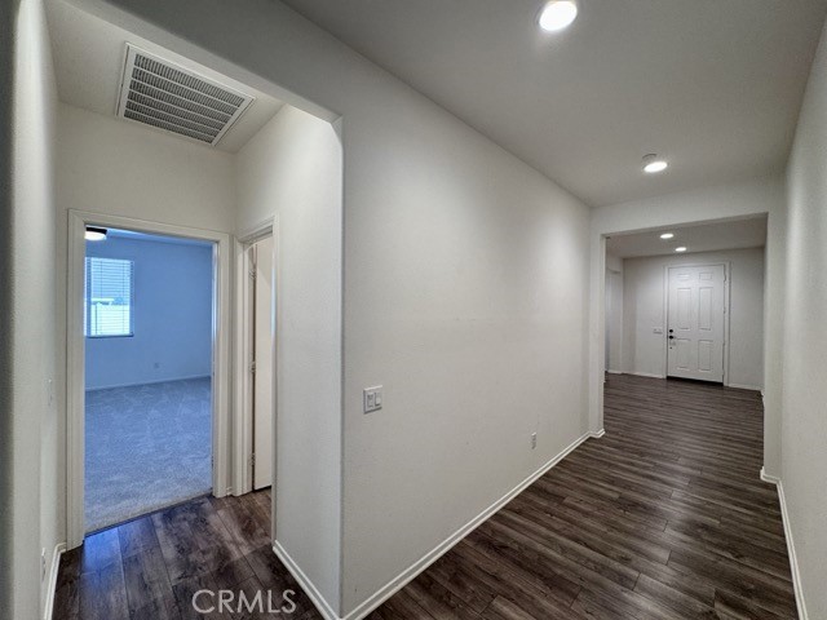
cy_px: 310
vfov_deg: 85.7
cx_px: 414
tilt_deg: -0.7
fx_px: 334
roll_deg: -0.6
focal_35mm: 14
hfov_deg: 102.1
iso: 160
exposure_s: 1/120
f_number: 2.2
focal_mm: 2.22
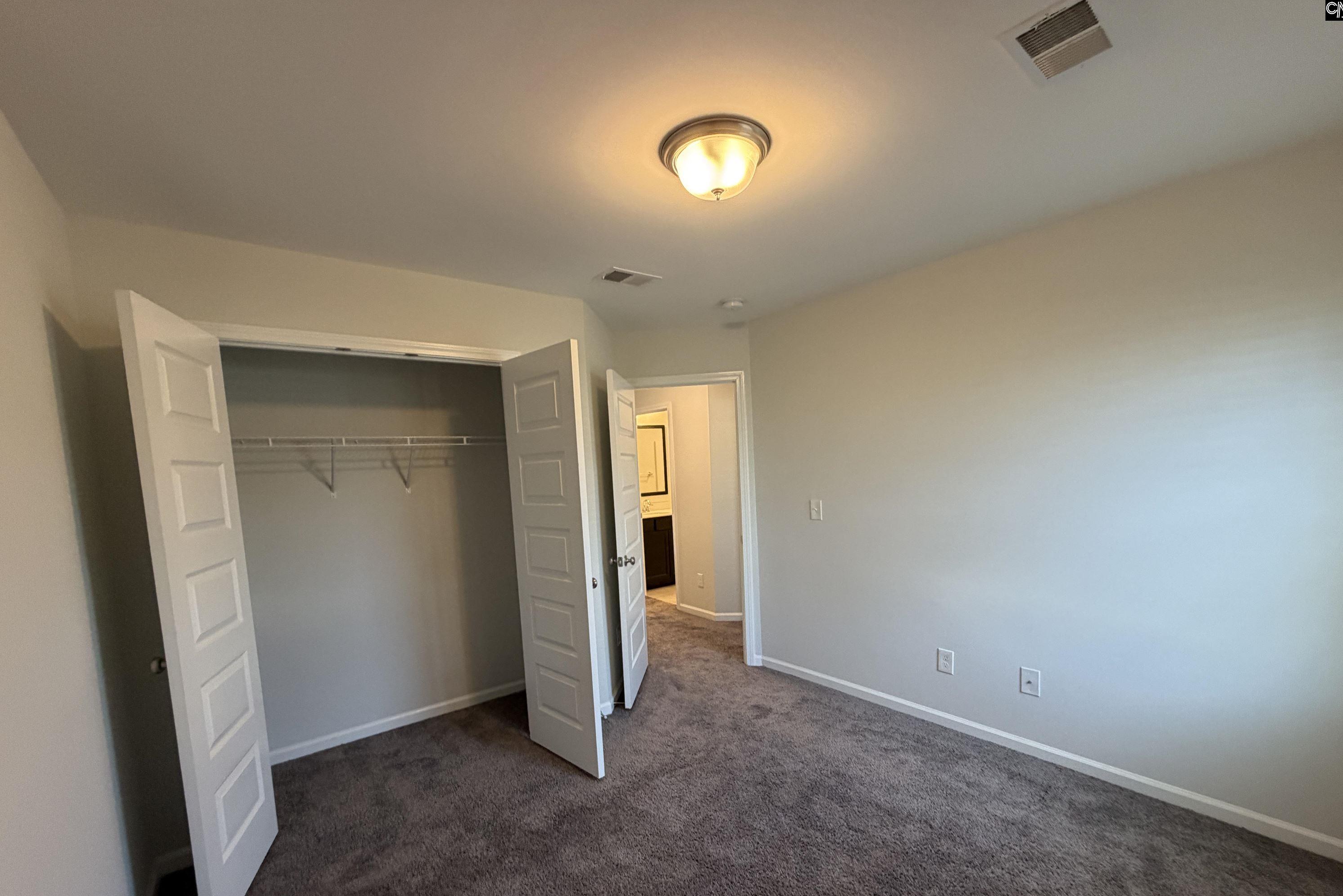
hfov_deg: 100.4
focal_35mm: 15
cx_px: 677
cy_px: 517
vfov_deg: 76.8
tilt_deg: -5.2
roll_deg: +3.2
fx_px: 560
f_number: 2.2
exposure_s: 1/120
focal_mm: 2.22
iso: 320
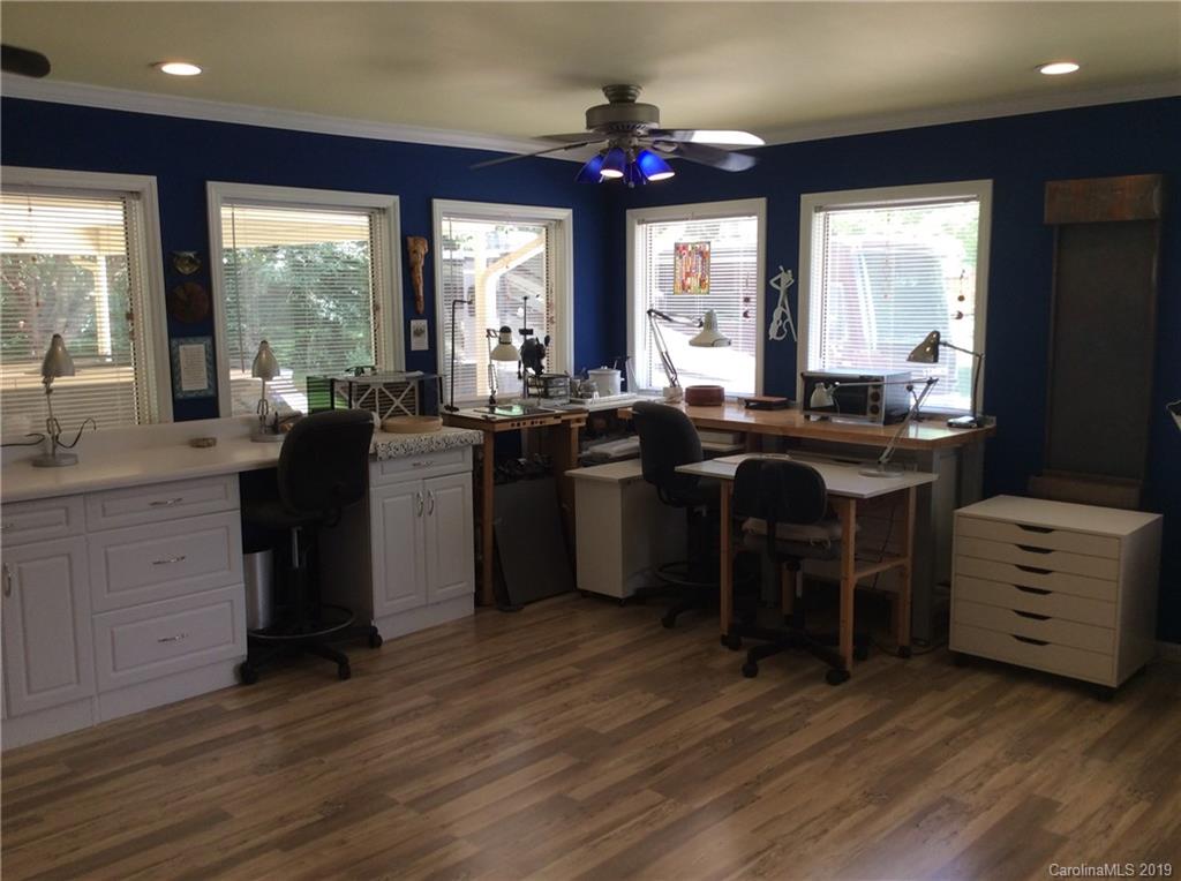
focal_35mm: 32
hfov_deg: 56.9
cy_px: 440
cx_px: 590
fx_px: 1090
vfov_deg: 44.0
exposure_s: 1/60
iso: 32
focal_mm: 3.3
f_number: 2.4
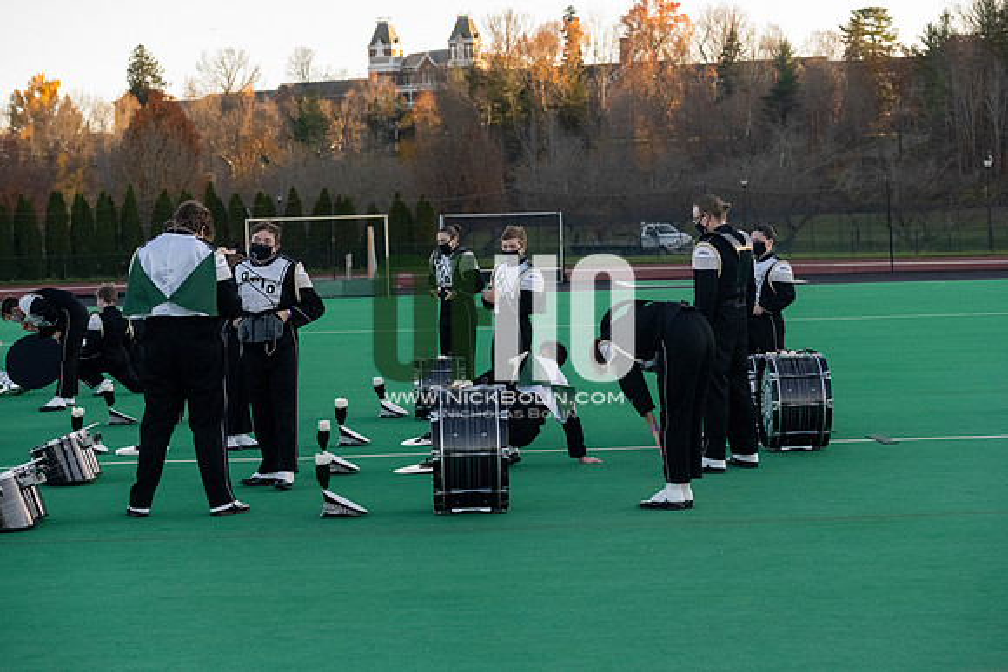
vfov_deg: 16.1
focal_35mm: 85
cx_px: 504
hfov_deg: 23.9
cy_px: 336
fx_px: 2380
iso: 5000
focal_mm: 85
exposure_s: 1/5000
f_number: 4.5
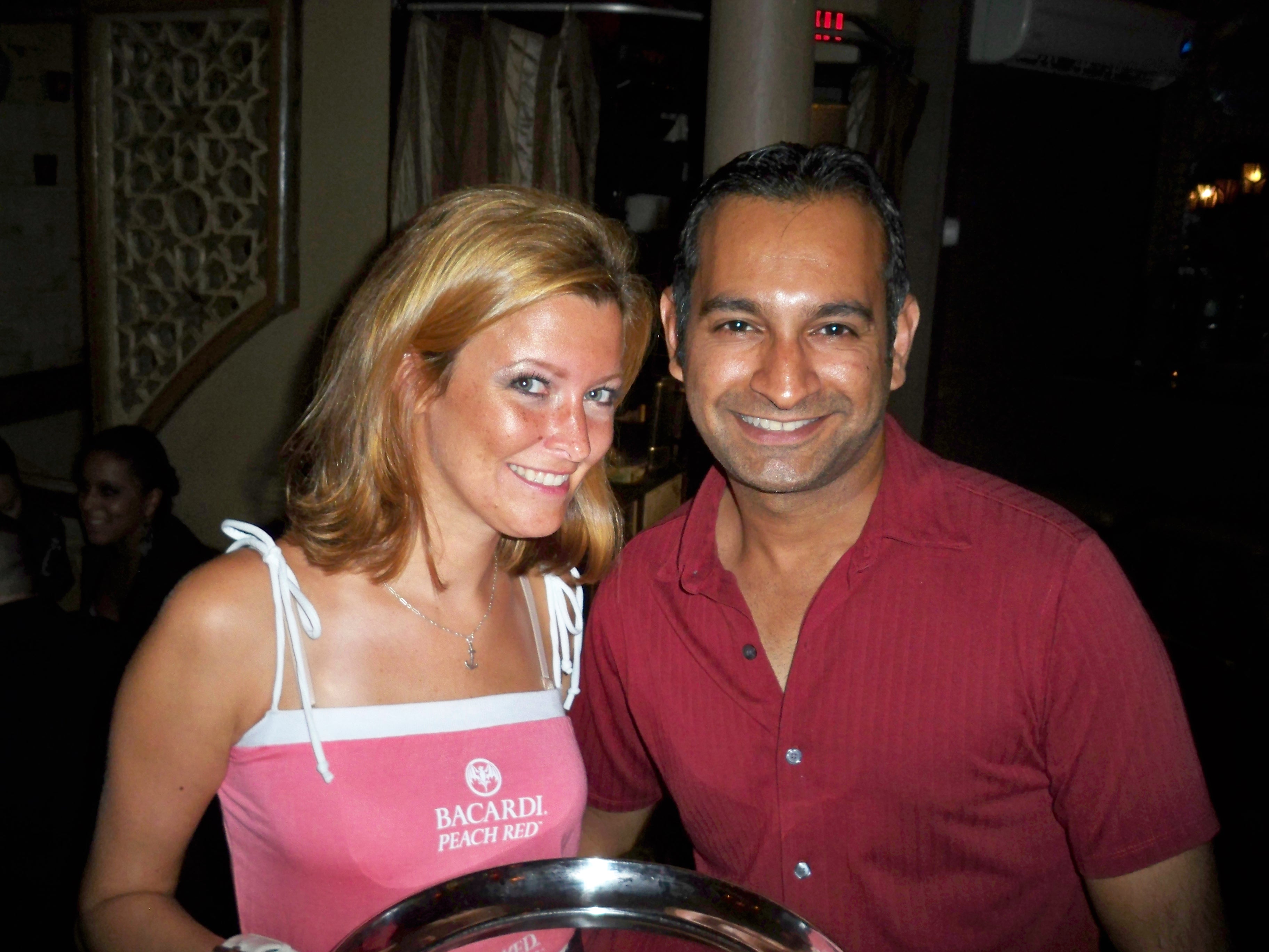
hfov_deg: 52.6
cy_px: 476
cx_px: 634
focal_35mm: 35
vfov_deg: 40.7
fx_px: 1283
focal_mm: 6.3
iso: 200
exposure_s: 1/30
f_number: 3.1
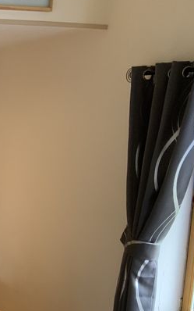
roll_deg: -1.3
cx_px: -147
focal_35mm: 79
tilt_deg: -11.5
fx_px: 668
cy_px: 263
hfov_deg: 14.6
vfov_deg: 25.5
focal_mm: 3
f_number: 1.8
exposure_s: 1/75
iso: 64
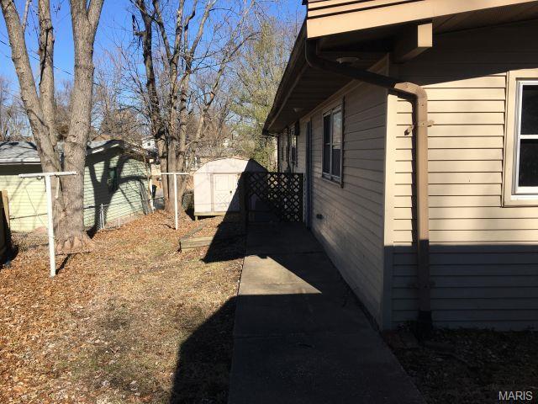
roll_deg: +0.4
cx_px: 269
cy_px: 202
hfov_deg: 61.7
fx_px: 451
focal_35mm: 29
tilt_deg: -5.2
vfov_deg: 48.2
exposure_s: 1/1304
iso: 25
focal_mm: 4.15
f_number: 2.2
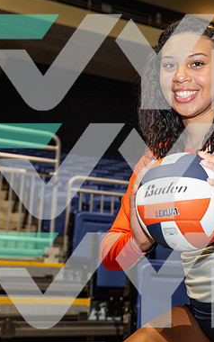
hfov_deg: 22.6
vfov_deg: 36.3
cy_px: 171
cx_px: 197
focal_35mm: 56
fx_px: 522
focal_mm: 36
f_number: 3.5
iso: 125
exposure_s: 1/125
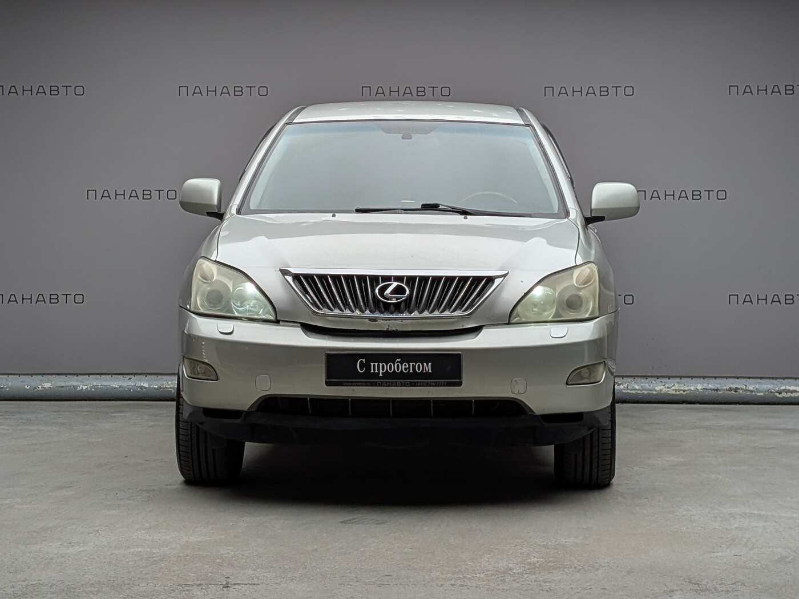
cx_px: 400
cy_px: 300
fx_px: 1131
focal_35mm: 49
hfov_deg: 38.9
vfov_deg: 29.7
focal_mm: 6.9
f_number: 1.68
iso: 20
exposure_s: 1/209
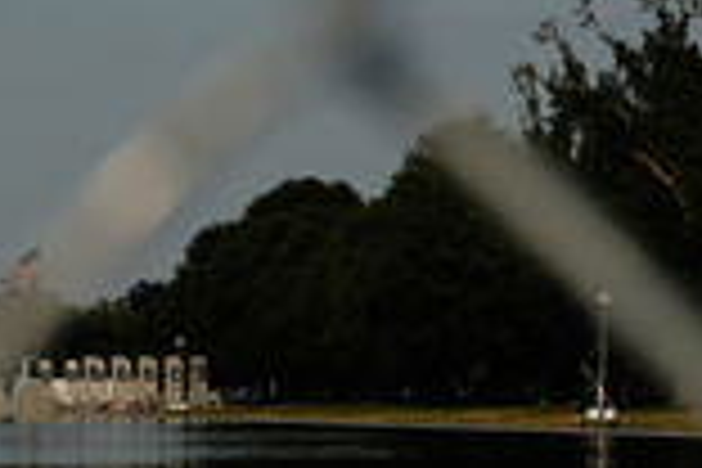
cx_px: -324
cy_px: 374
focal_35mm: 329
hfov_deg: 6.2
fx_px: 6415
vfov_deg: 4.2
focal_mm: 50
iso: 50
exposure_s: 1/250
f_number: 9
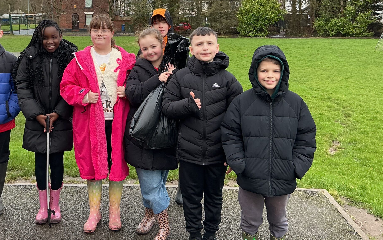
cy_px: 66
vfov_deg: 29.5
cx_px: 136
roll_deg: +0.3
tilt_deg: -6.6
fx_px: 449
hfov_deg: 45.7
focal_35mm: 43
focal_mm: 3
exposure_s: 1/157
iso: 25
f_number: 1.8
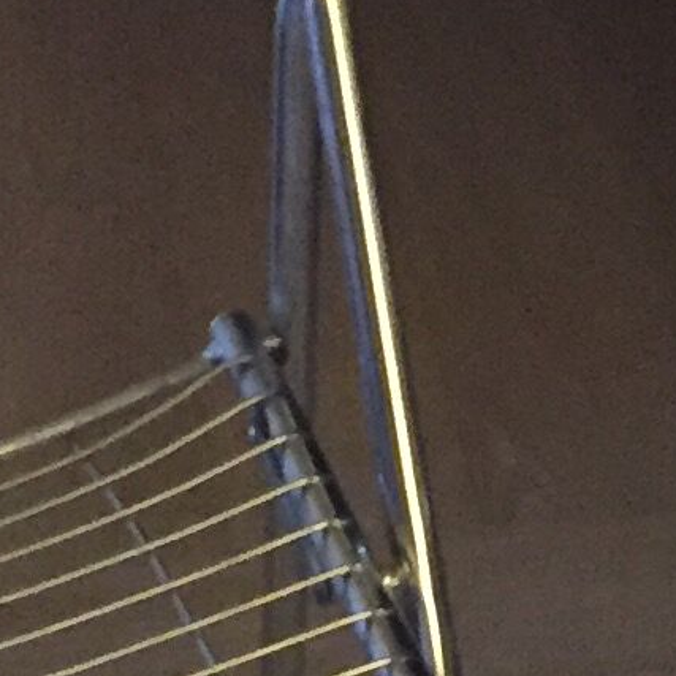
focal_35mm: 196
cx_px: 608
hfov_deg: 8.9
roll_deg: -0.8
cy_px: 828
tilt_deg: -37.6
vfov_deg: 8.8
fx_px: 4330
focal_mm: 4.15
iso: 500
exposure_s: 1/17
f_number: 2.2
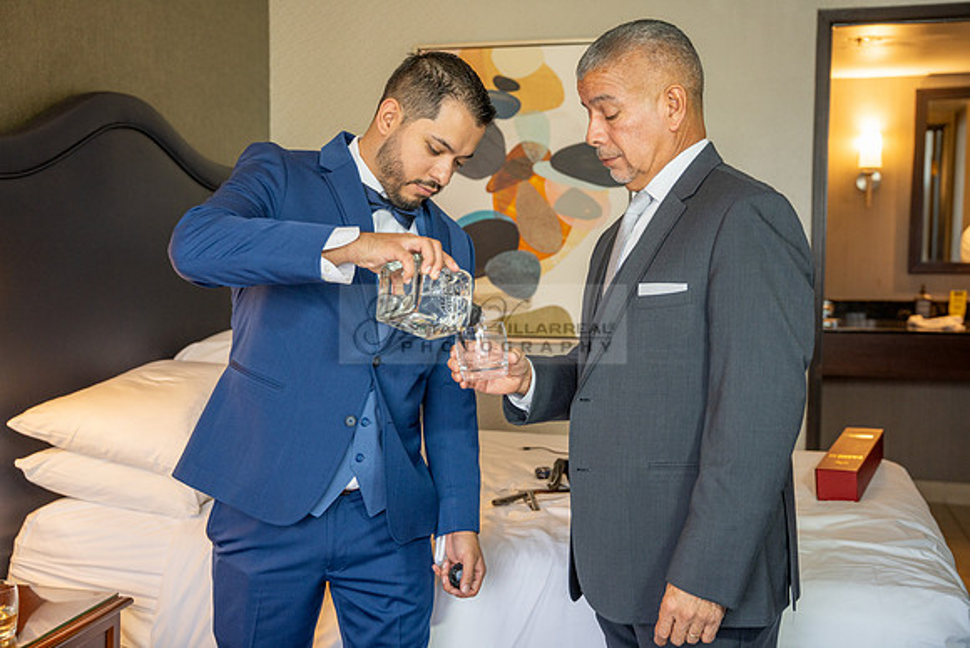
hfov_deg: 45.9
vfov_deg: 31.6
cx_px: 485
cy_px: 324
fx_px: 1145
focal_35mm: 42
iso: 640
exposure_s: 1/80
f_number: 3.5
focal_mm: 42.5
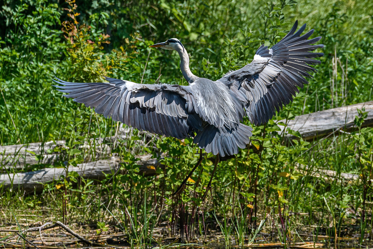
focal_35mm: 900
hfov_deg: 2.3
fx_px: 9324
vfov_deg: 1.5
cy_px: 124
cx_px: 186
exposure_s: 1/3200
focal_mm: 600
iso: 400
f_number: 7.1
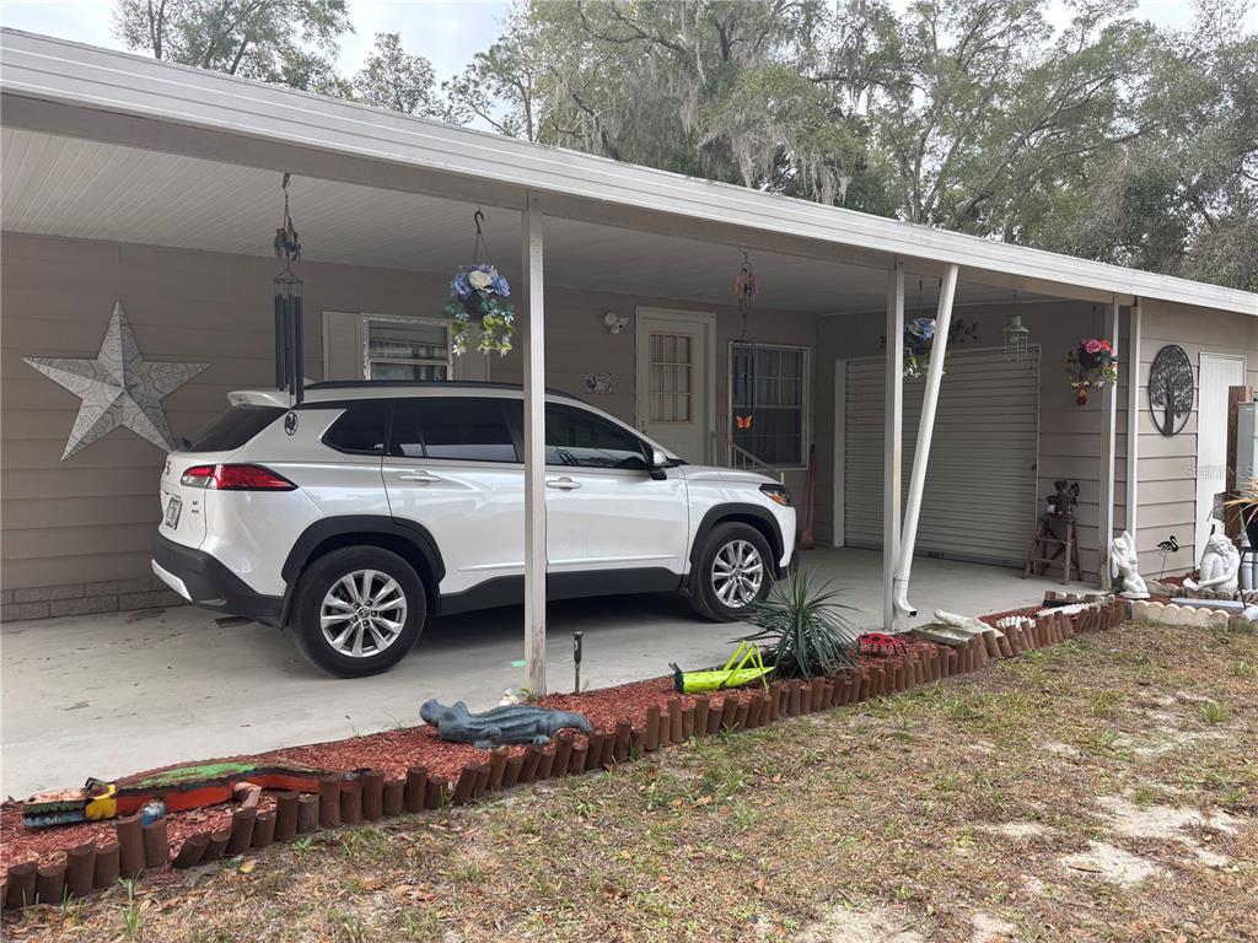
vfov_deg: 53.1
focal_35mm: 26
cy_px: 472
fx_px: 945
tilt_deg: -2.9
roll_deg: -0.1
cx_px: 629
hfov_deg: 67.3
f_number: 1.6
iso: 50
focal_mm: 5.96
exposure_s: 1/400
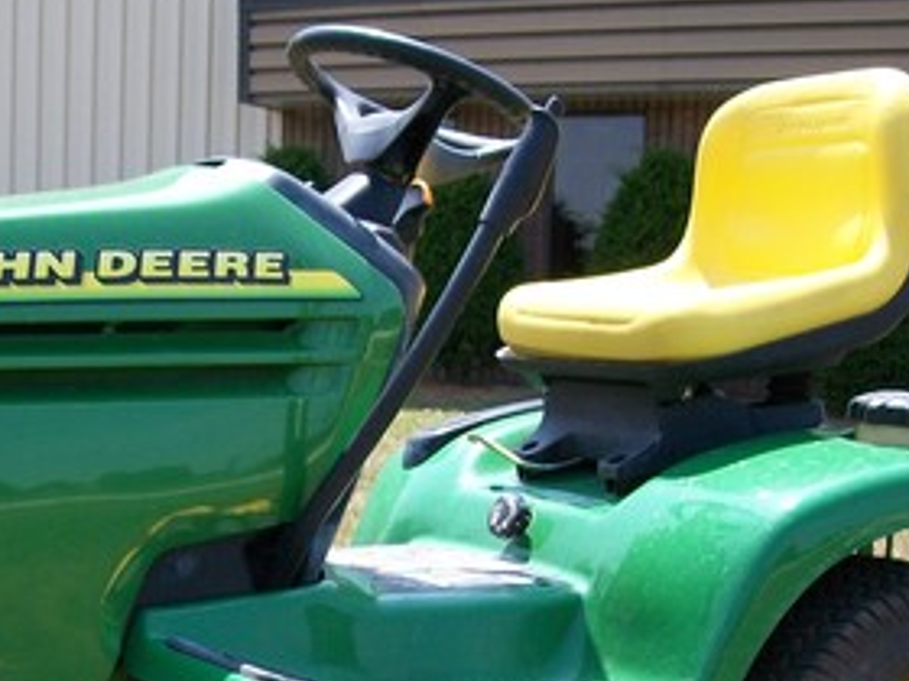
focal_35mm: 70
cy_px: 613
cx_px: 230
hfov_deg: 27.4
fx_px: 1838
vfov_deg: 20.6
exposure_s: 1/400
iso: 80
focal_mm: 6
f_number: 2.7
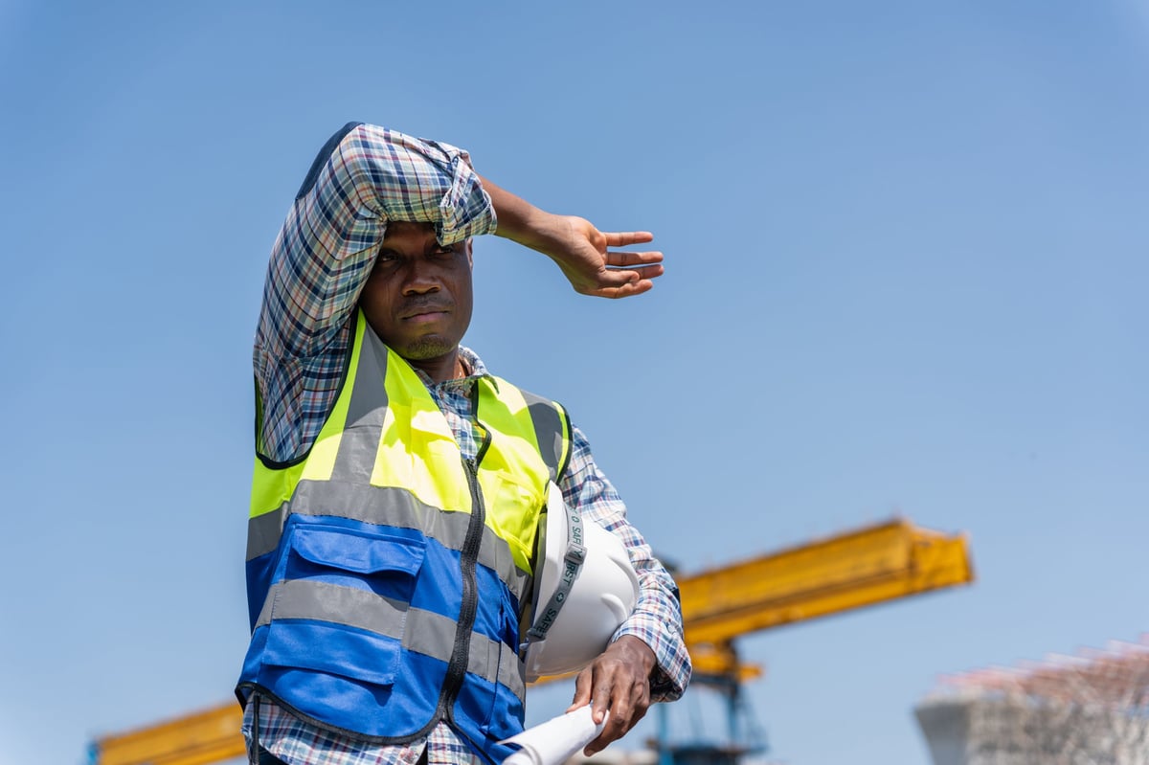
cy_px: 382
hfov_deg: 34.9
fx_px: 1828
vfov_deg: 23.6
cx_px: 574
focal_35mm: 57
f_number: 2.8
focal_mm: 57.3
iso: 100
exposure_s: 1/2000
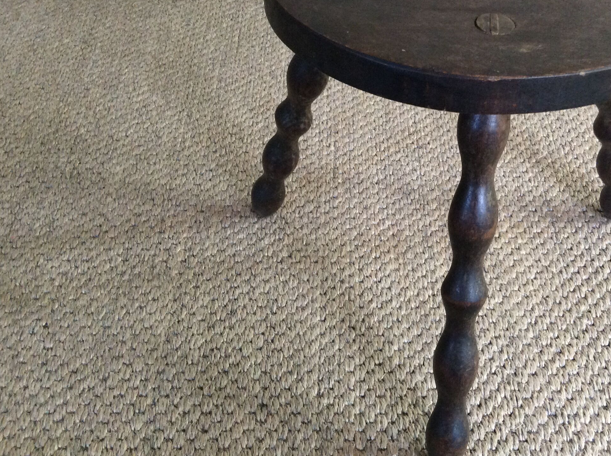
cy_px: 192
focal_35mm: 43
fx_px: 758
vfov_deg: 33.4
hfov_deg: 43.5
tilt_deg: -45.1
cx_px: 393
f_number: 2.4
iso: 200
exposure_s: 1/25
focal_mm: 3.3
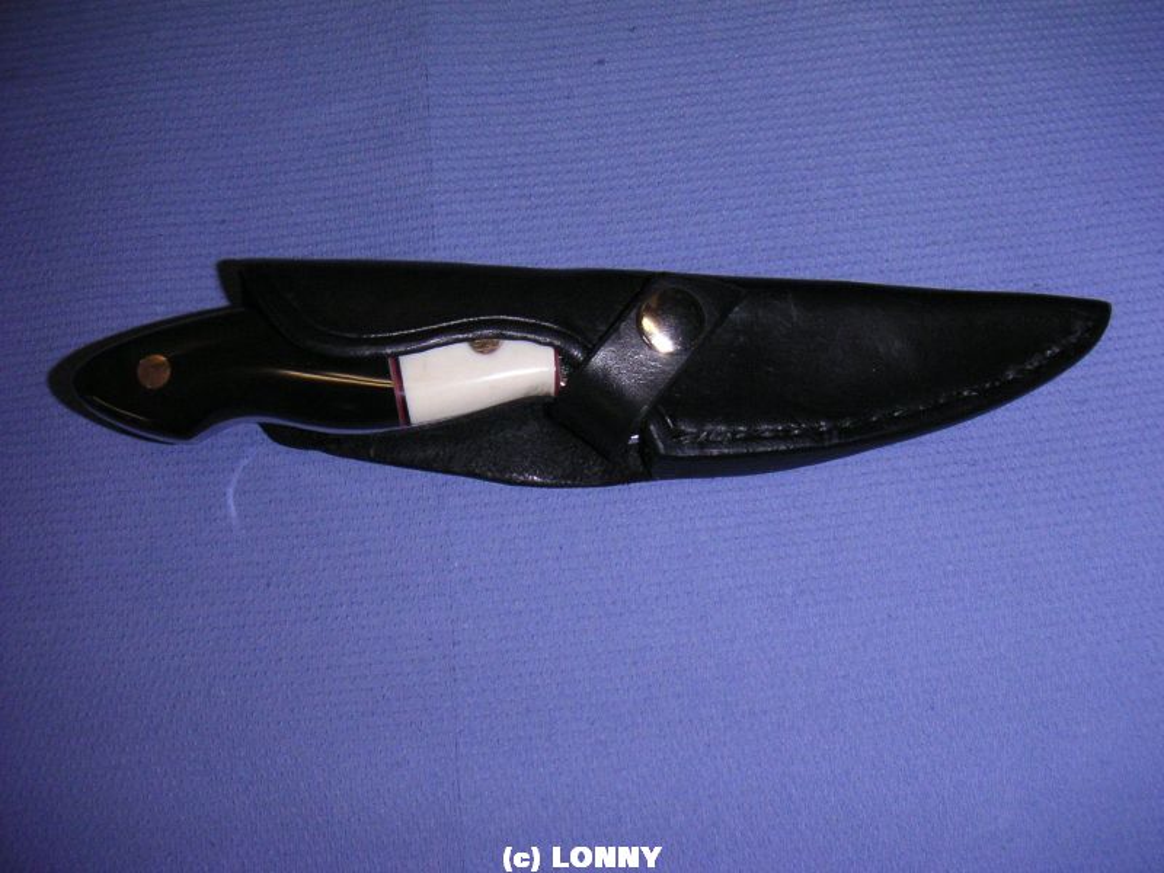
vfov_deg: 37.7
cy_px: 436
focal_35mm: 38
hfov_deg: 49.0
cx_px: 582
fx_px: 1278
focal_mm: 6
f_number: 6.7
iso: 160
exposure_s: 1/45
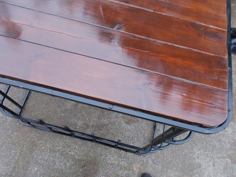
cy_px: 88
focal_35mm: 26
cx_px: 118
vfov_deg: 53.1
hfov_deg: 67.3
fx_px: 177
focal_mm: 4.6
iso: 80
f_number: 3.2
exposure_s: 1/160
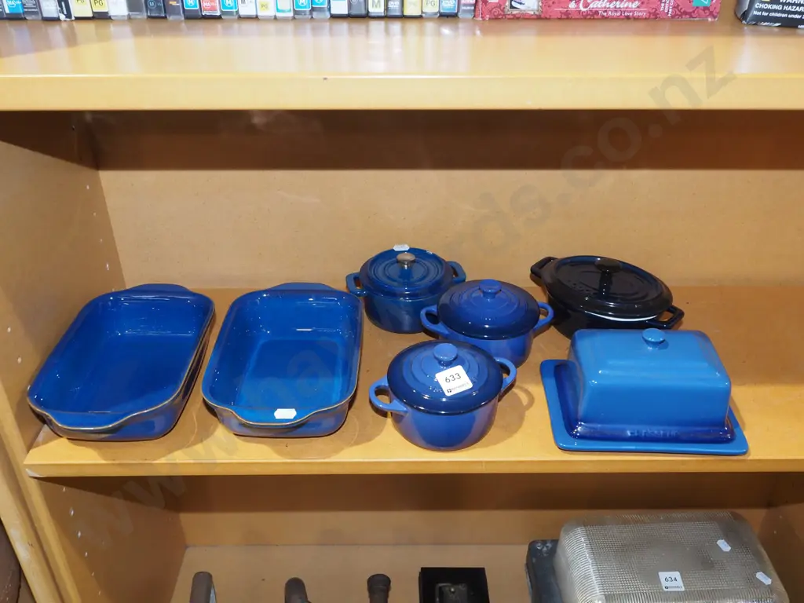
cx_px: 402
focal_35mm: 32
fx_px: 743
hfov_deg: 56.8
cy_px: 302
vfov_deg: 44.2
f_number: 5.6
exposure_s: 1/60
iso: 1600
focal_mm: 16
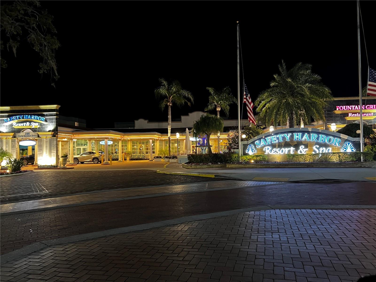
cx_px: 188
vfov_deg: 53.1
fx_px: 282
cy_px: 141
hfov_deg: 67.3
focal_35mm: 26
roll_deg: +1.4
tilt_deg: +0.3
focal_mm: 5.7
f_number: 1.5
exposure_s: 1/40
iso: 500
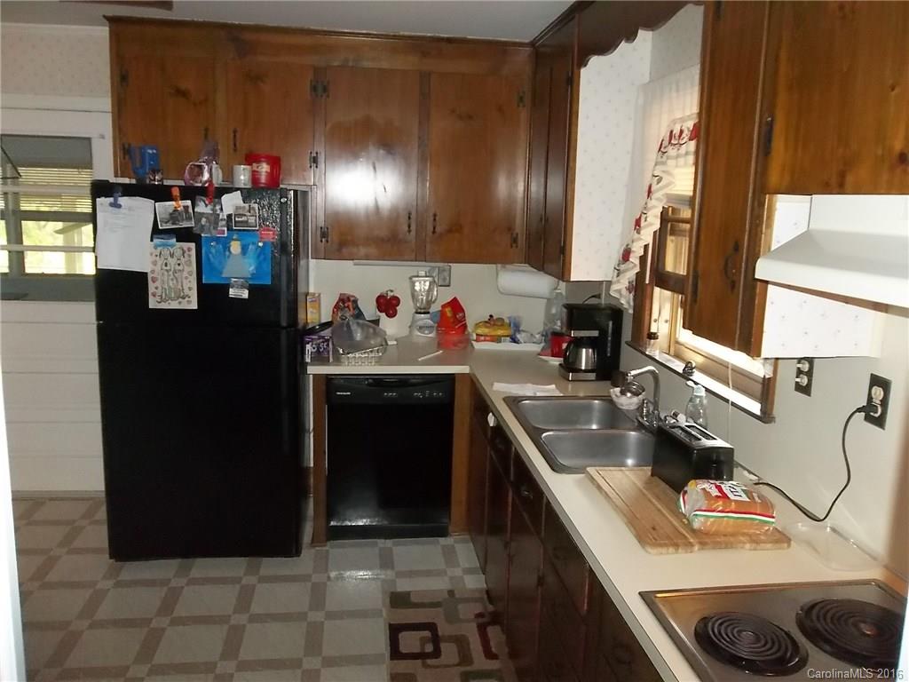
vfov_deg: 51.4
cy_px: 341
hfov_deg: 65.3
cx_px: 454
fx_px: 709
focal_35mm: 27
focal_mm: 4.9
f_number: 3.5
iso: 320
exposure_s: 1/30
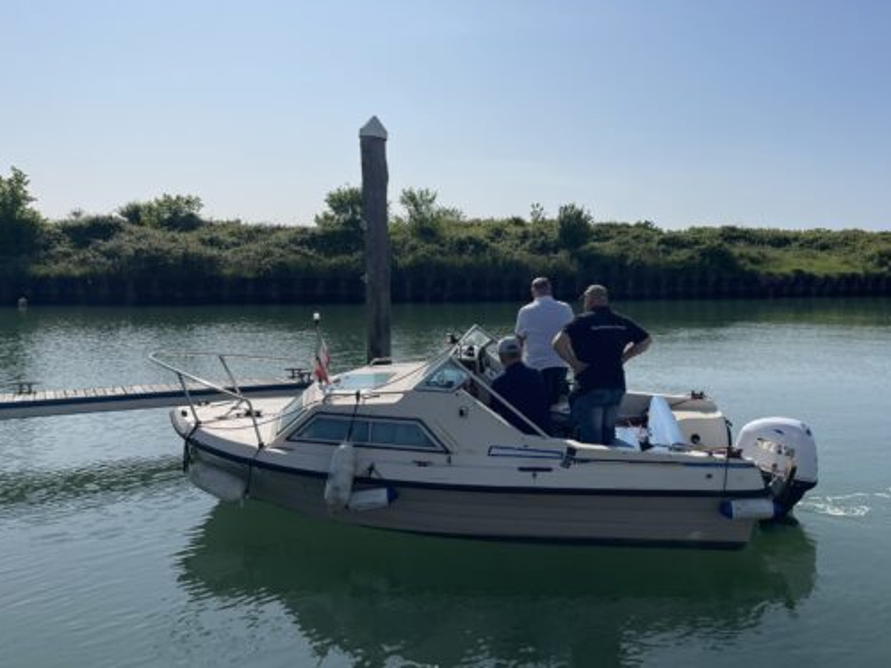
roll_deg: +0.0
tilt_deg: -4.2
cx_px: 522
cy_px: 301
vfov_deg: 46.7
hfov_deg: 59.6
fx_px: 772
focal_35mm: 30
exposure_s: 1/9174
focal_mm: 5.1
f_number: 1.6
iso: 32
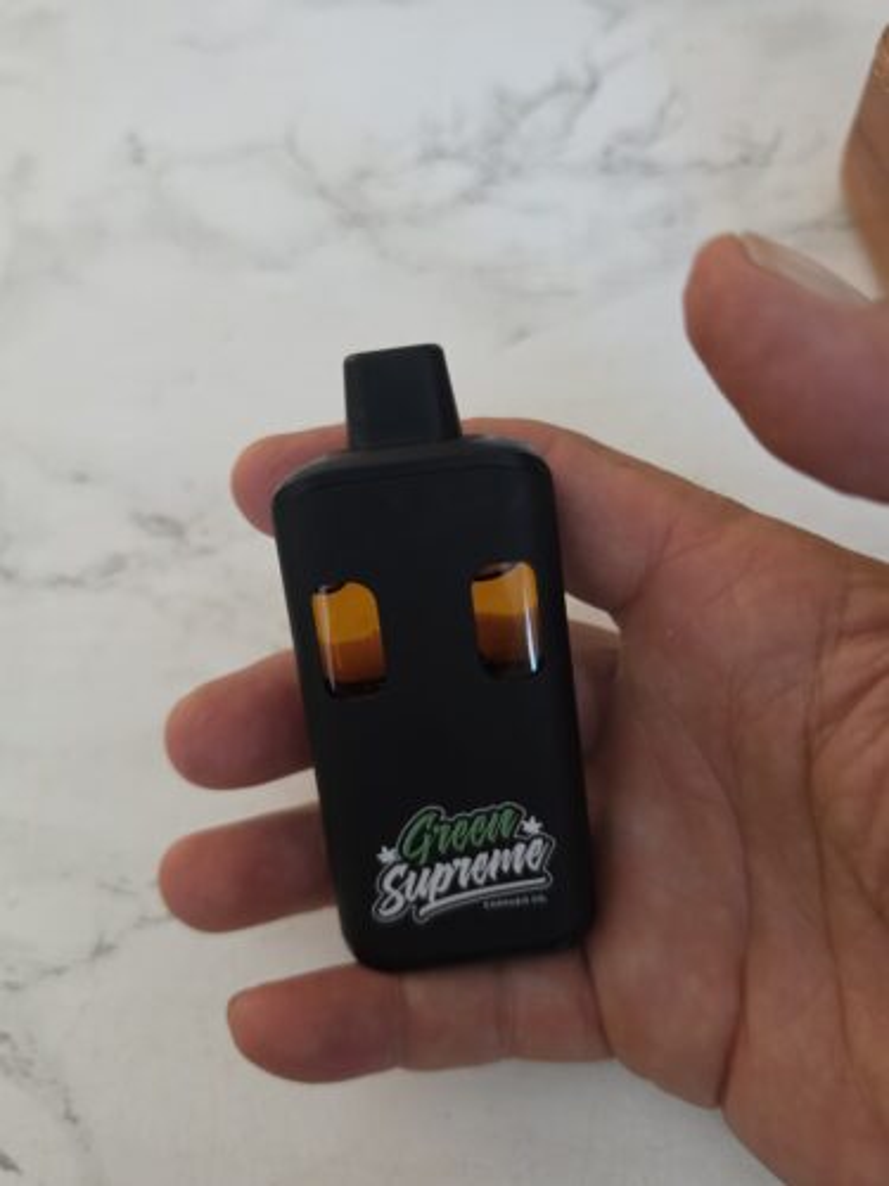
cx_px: 444
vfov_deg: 73.9
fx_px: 788
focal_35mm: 23
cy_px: 593
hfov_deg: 58.9
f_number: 1.4
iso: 500
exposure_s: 1/120
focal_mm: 6.5
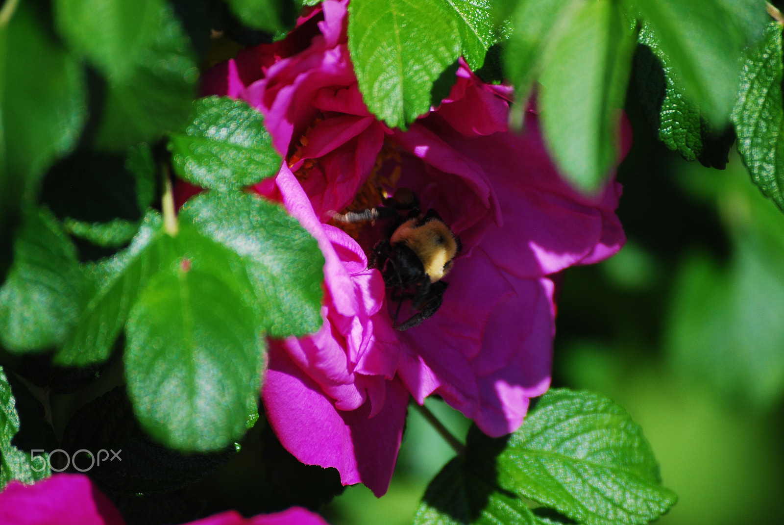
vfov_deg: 4.6
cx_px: 392
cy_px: 262
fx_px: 6541
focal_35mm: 300
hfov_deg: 6.9
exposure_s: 1/250
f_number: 5.6
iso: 200
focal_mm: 200
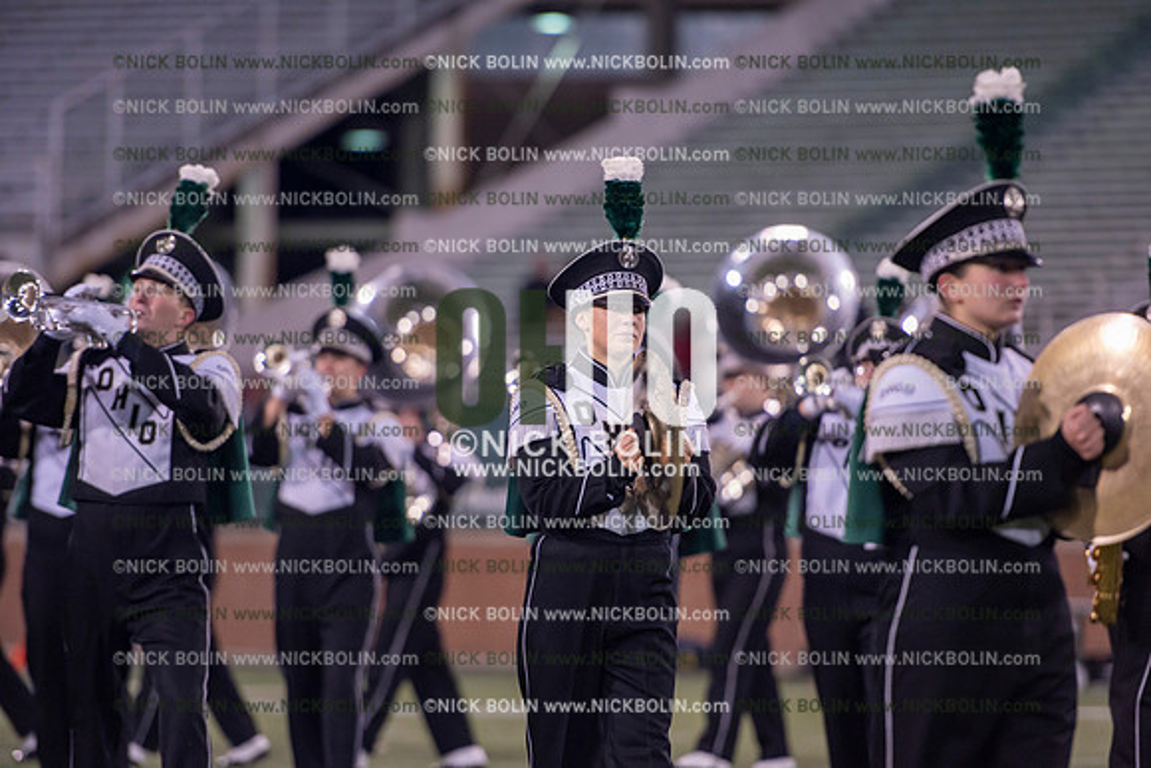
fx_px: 6396
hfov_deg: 10.3
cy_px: 384
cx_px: 576
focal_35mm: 200
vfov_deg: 6.9
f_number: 2.8
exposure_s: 1/1250
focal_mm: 200
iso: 2500
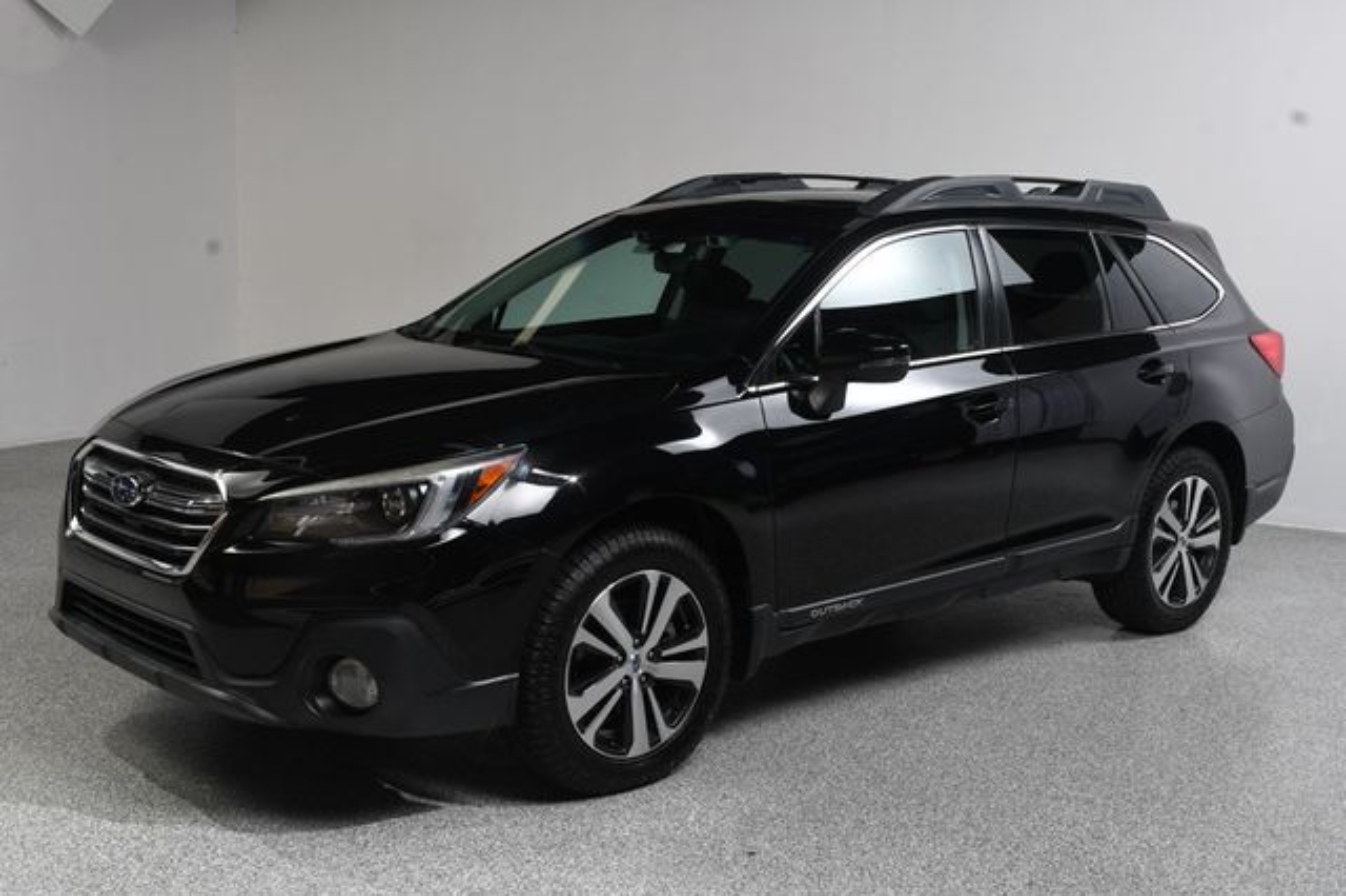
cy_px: 448
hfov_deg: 48.5
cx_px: 673
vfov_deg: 33.4
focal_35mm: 40
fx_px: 1495
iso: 100
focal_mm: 27
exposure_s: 1/160
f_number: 11
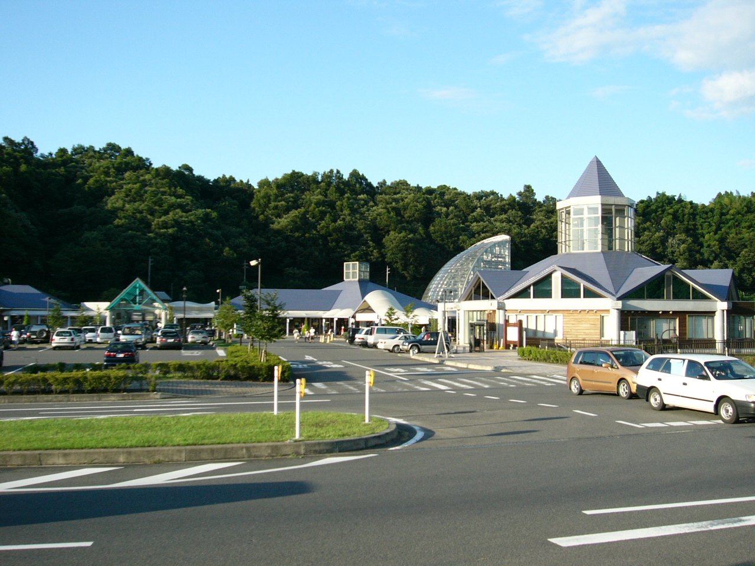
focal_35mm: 35
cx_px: 378
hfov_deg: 52.6
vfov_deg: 40.7
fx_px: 763
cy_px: 283
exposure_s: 1/80
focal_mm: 5.8
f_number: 8
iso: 100
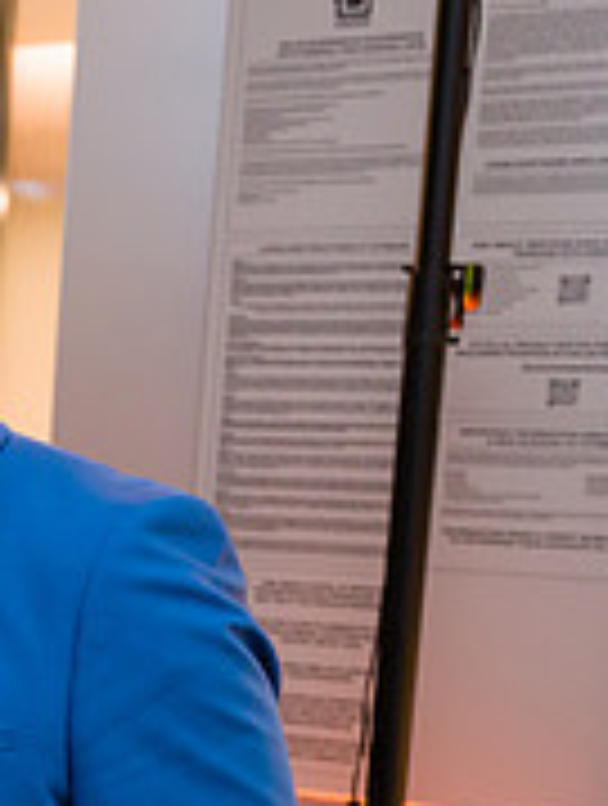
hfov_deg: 13.6
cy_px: 730
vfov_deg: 20.8
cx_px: -635
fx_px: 2147
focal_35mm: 92
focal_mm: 28.5
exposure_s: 1/160
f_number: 3.2
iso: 800
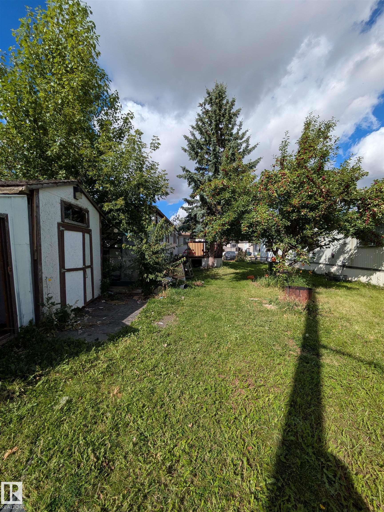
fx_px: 207
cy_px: 256
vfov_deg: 102.1
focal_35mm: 14
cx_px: 192
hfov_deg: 85.7
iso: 48
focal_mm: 1.83
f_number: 2.2
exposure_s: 1/2604
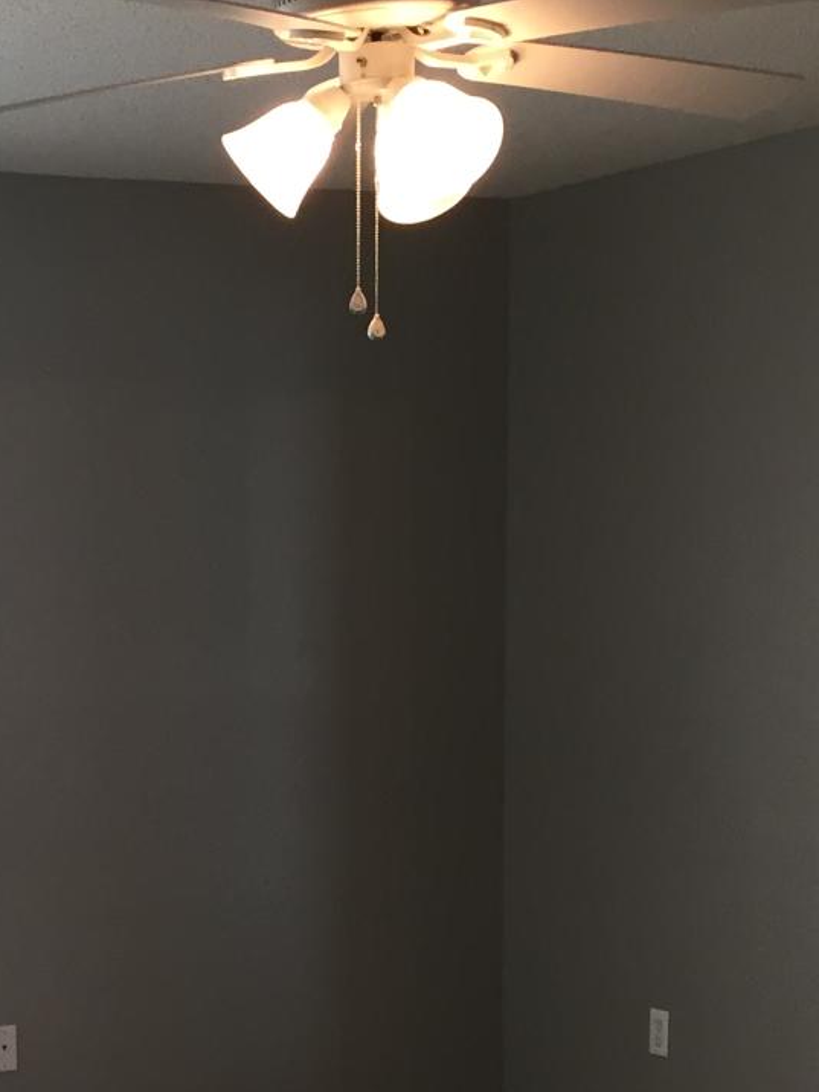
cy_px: 962
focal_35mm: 81
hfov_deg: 17.9
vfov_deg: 23.5
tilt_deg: -6.4
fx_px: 2555
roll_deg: +0.8
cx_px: 59
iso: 32
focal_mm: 4.15
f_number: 2.2
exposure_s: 1/30
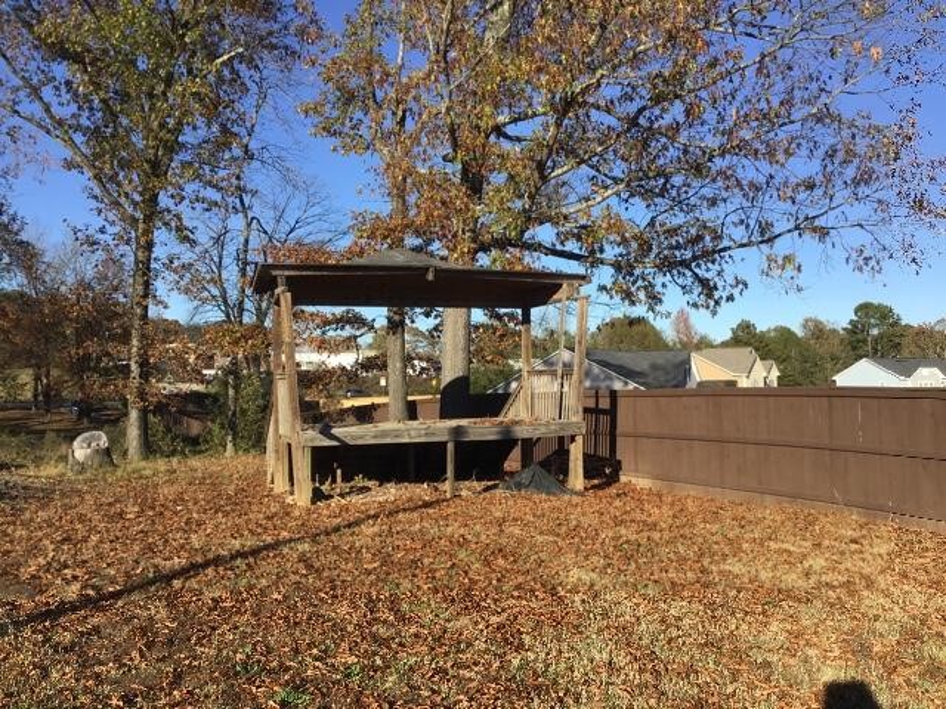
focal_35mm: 31
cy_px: 354
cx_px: 473
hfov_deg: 58.4
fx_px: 847
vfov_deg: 45.4
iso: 25
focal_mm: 3.3
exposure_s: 1/936
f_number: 2.4
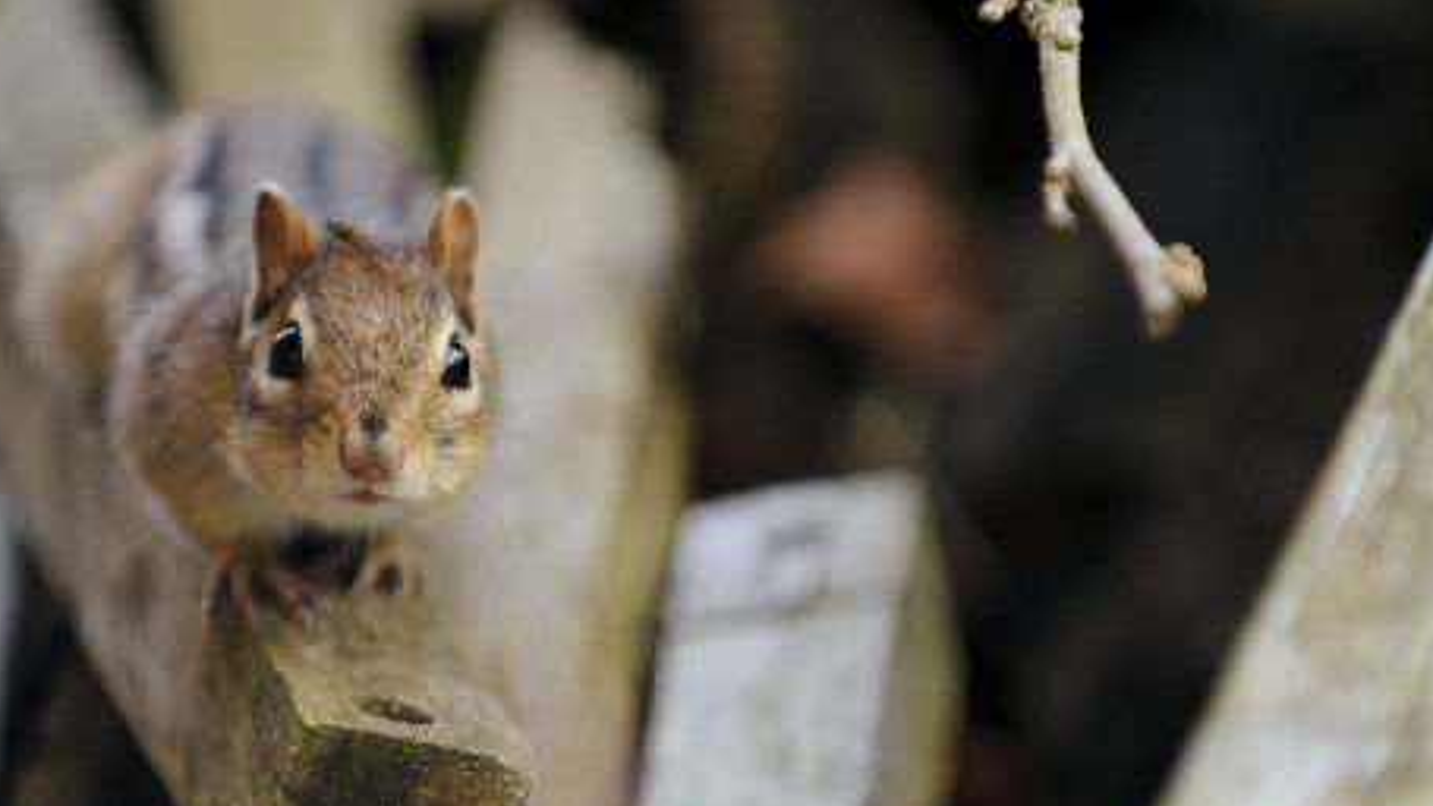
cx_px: 756
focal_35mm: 369
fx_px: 14022
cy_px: 531
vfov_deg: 3.3
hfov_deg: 5.9
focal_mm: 200
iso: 2500
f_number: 3.2
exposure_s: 1/400
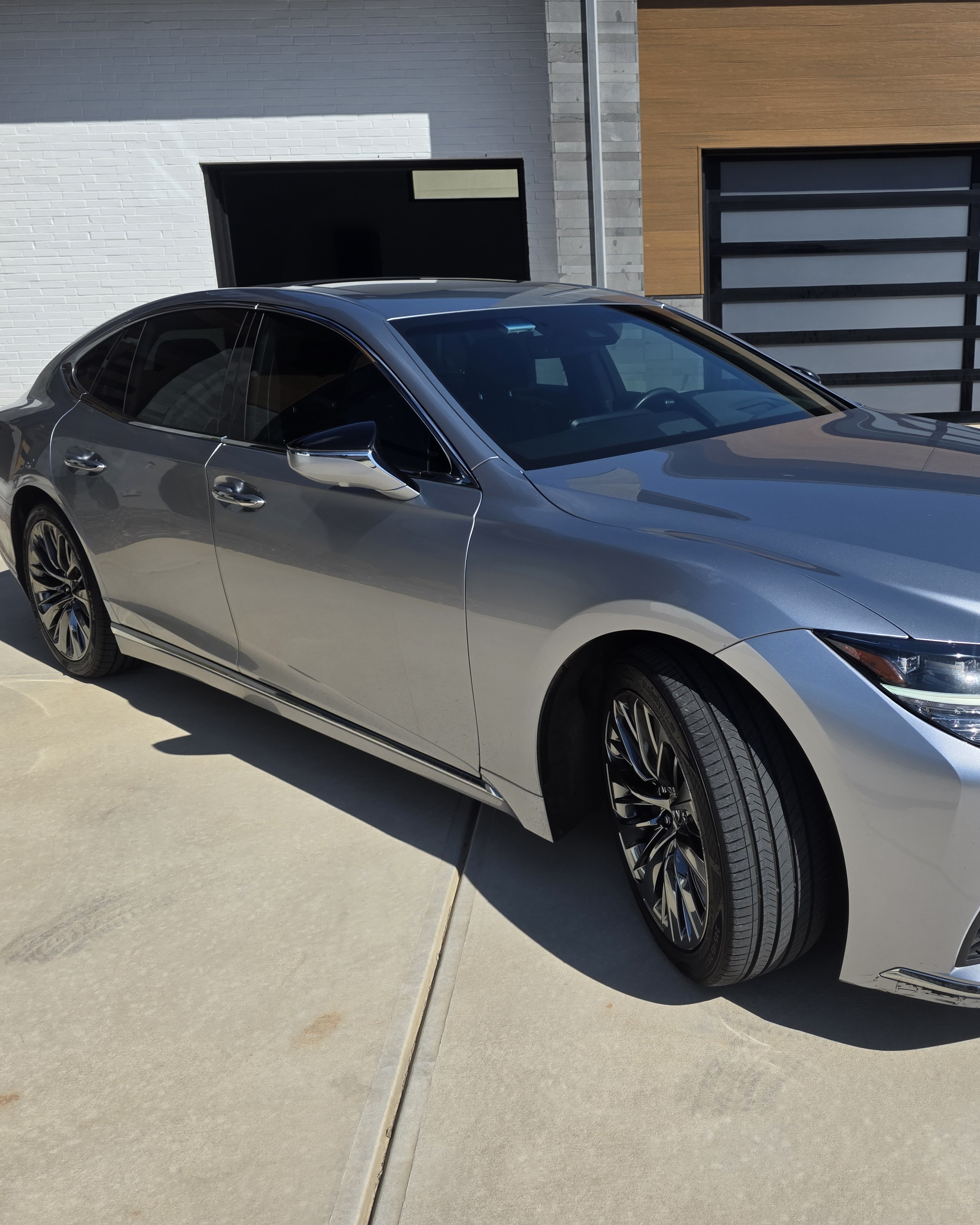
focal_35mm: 30
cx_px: 646
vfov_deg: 58.8
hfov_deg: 47.8
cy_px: 611
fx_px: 1087
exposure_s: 1/7944
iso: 80
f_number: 1.7
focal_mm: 6.3
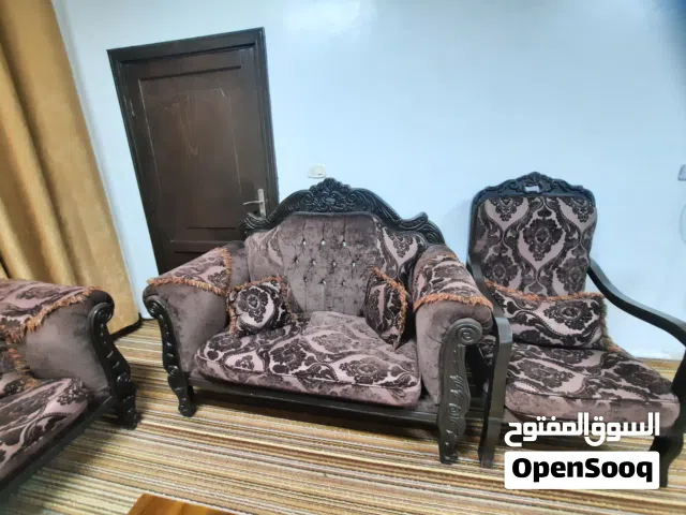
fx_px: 258
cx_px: 343
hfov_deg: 106.2
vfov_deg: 89.9
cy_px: 258
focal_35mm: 13
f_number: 2.2
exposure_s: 1/33
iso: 200
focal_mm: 1.74
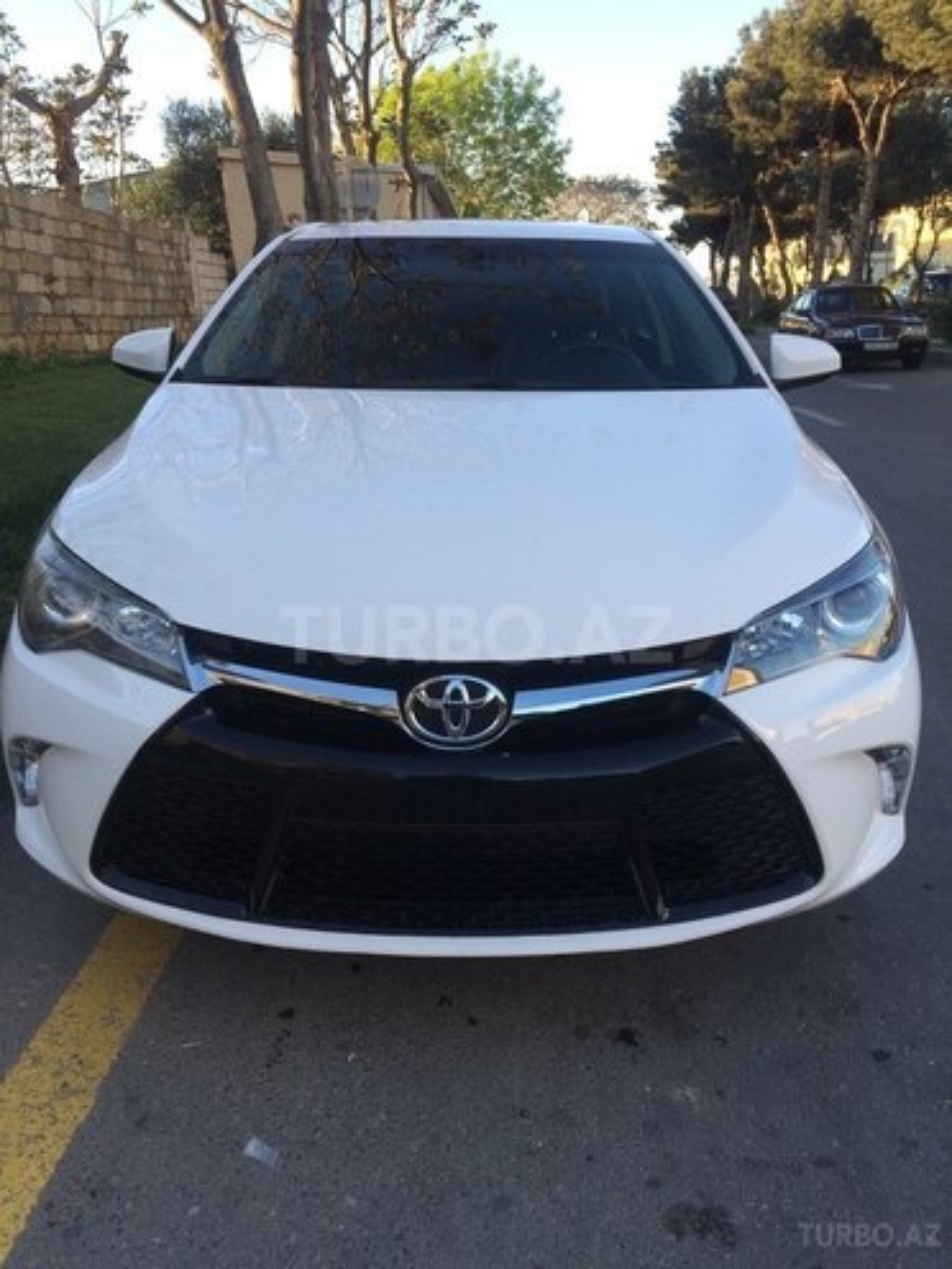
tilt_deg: -18.7
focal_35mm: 29
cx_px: 476
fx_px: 1063
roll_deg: +3.5
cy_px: 634
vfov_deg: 61.7
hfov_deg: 48.2
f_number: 2.2
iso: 32
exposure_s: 1/260
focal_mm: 4.15
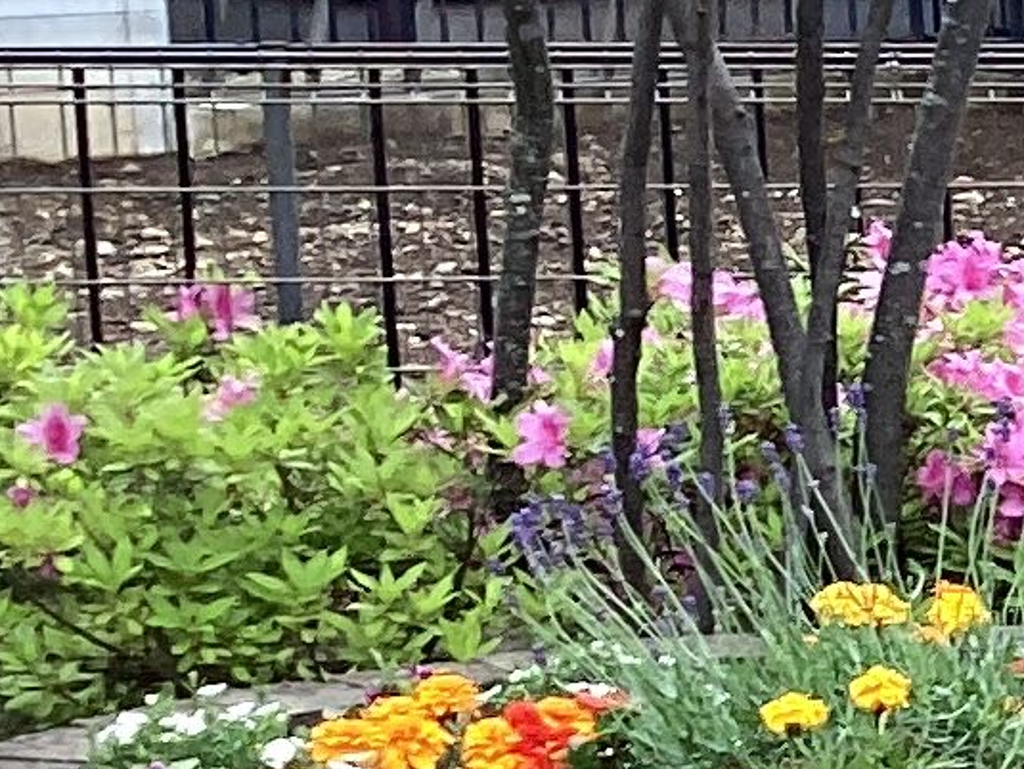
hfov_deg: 9.1
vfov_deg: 7.8
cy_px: 949
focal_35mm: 189
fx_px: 5595
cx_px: 2687
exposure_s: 1/100
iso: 50
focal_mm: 3.3
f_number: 2.4
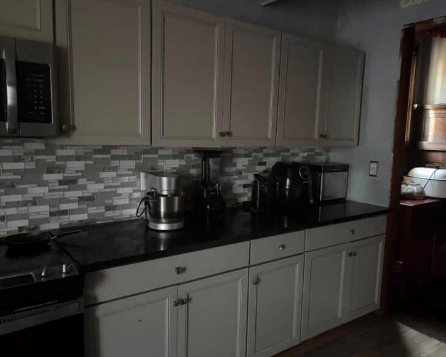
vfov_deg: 51.5
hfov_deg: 62.2
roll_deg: -1.2
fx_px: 370
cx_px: 235
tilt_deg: -6.2
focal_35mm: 28
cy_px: 178
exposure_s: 1/23
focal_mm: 5.96
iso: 1000
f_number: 1.6
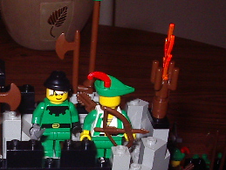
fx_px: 613
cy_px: 133
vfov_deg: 15.6
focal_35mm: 94
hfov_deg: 20.2
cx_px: -2
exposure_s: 1/60
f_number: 4.8
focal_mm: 5.8
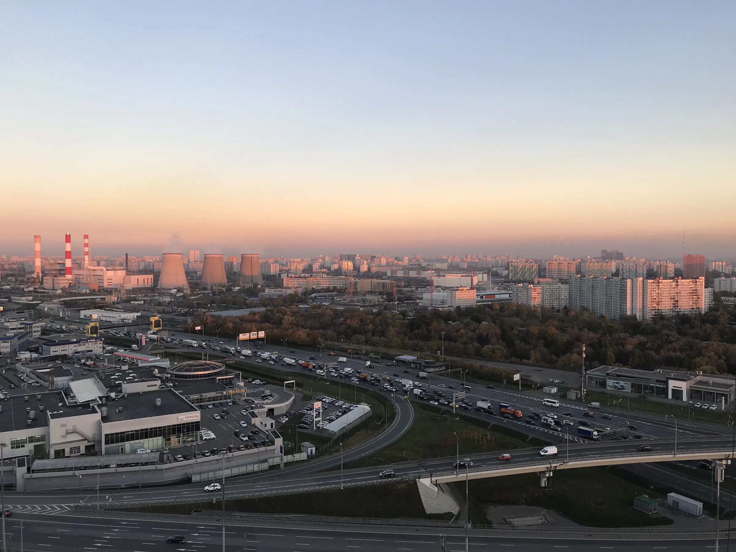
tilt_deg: -0.8
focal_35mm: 28
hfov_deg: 63.4
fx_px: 595
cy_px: 276
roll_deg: -0.4
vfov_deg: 49.7
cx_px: 368
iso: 20
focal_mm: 3.99
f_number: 1.8
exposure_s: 1/152
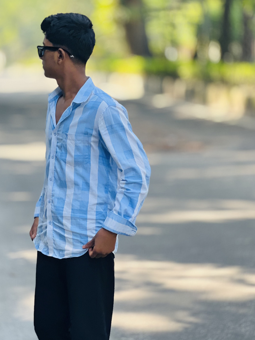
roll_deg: +1.8
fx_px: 1090
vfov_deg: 17.7
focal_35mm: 111
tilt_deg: -3.1
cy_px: 124
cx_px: 77
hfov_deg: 13.3
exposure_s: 1/121
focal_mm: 9
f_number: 2.8
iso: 100
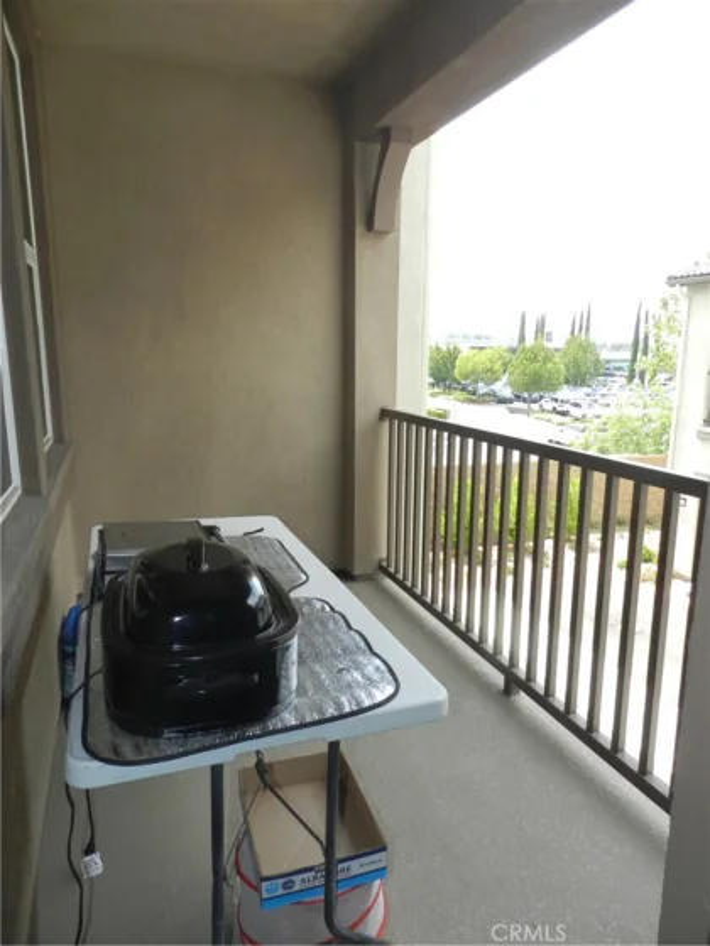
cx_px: 355
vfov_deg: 73.9
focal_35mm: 23
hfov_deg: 58.9
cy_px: 473
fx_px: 629
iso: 160
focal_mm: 4
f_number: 3.4
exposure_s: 1/400
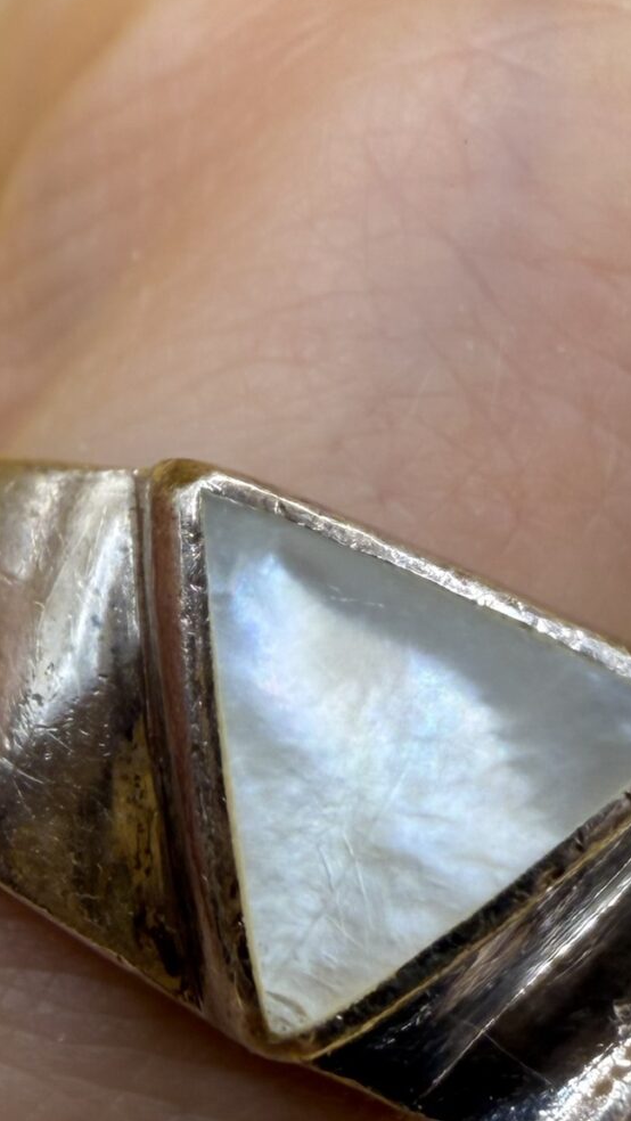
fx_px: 2021
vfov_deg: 31.0
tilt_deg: -54.5
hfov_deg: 17.3
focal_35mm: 68
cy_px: 575
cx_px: -19
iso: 32
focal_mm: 2.22
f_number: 2.2
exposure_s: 1/100
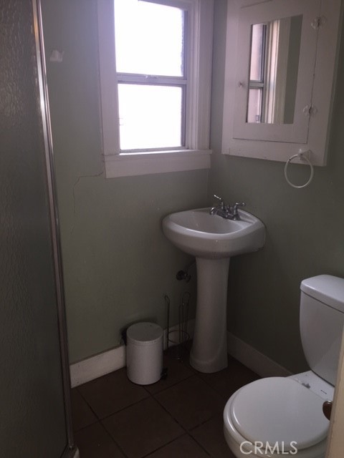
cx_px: 172
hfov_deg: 48.2
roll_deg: -0.3
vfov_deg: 61.7
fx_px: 384
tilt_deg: -16.5
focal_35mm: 29
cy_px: 229
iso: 32
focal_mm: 4.15
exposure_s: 1/34
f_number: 2.2
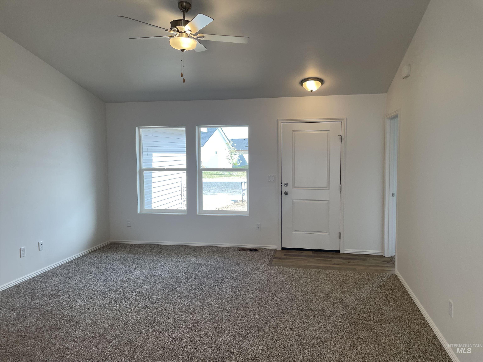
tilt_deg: -4.1
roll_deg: +2.0
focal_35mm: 26
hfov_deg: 67.3
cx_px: 242
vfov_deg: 53.1
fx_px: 363
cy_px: 181
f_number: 1.6
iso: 32
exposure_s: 1/133
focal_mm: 4.2
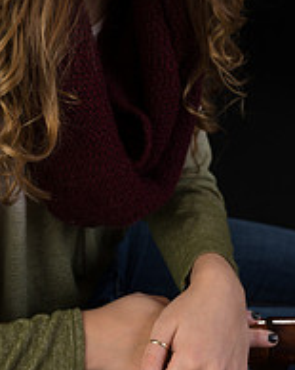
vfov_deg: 19.1
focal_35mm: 98
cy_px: 10
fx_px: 1070
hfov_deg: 15.6
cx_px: 84
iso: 100
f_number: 5
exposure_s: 1/160
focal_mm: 45
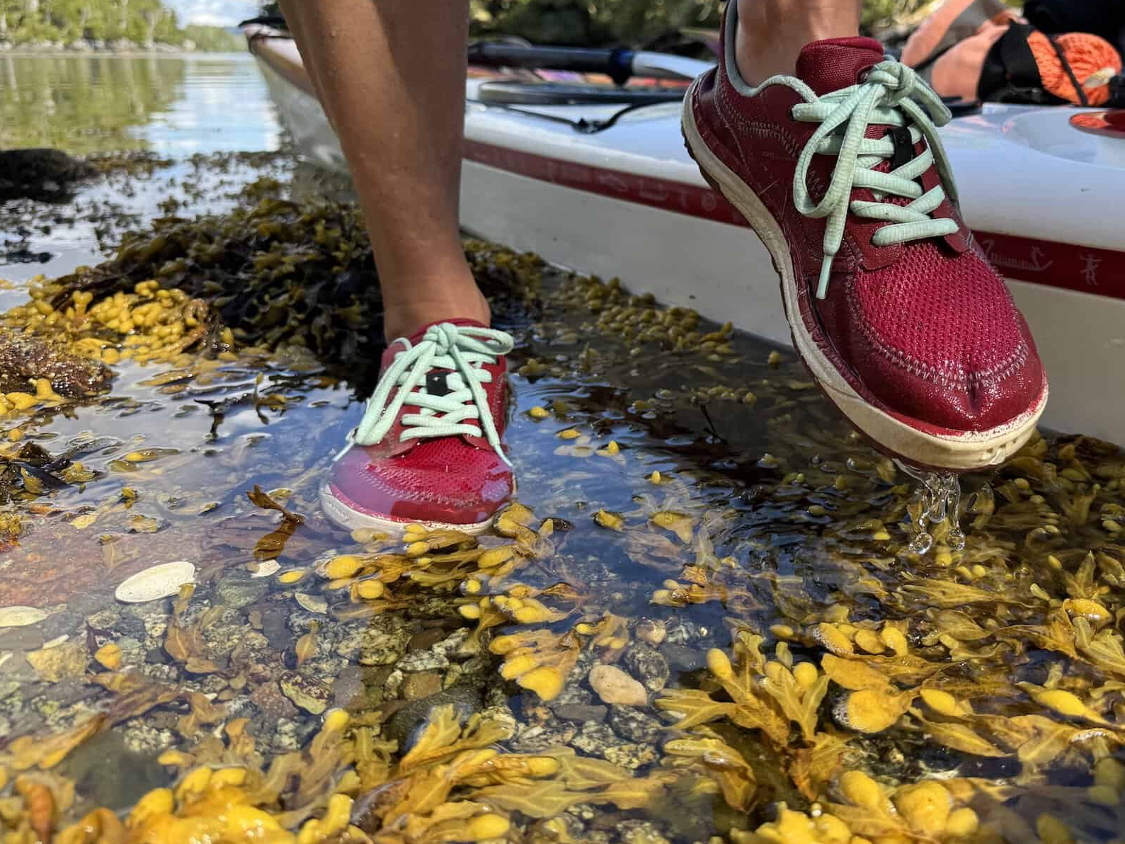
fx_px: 943
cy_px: 342
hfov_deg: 61.2
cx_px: 666
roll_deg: -0.5
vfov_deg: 48.0
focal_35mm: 29
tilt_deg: -15.6
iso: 80
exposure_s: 1/822
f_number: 1.78
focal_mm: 6.76
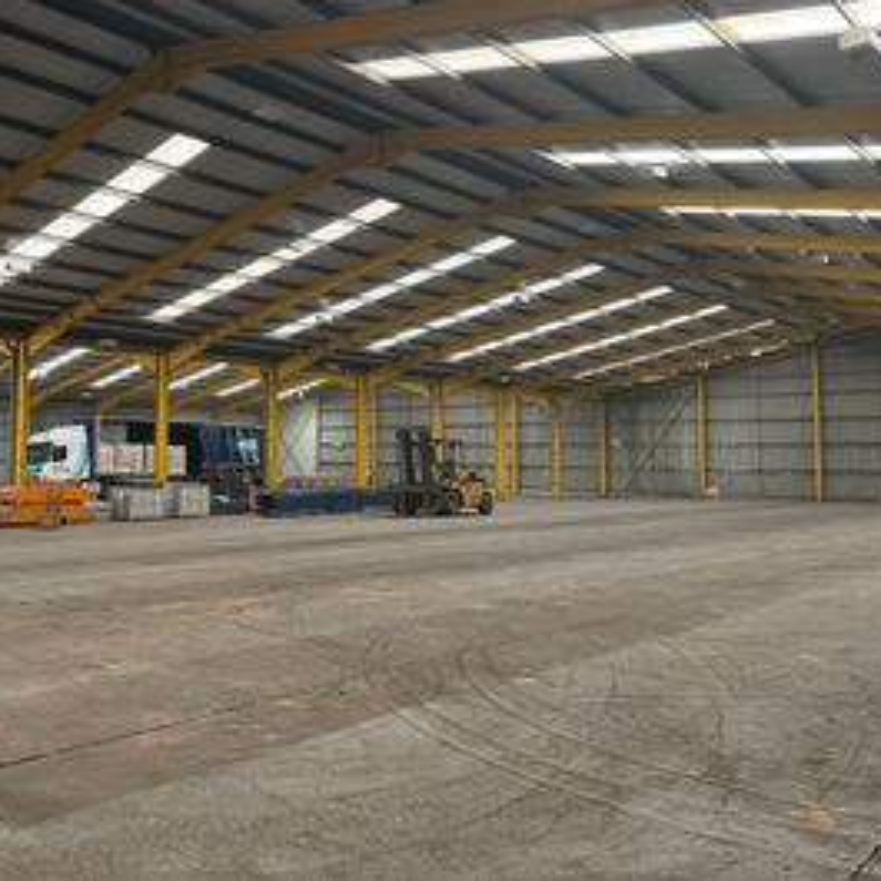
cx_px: 233
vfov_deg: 51.0
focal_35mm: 32
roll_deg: -0.1
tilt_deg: +2.2
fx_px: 921
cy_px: 389
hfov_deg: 49.3
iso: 200
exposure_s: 1/79
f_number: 1.78
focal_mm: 6.76
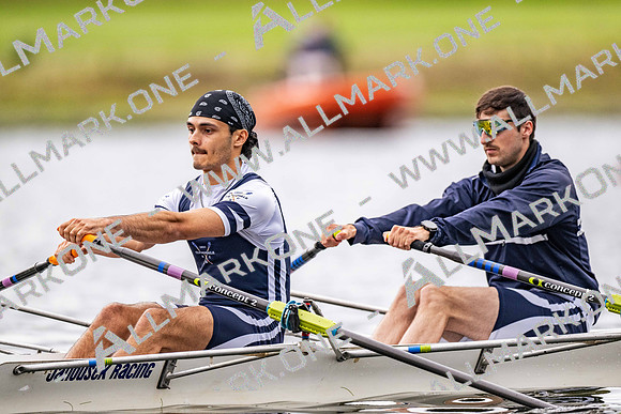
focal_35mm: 600
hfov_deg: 3.4
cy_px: 207
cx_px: 310
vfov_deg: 2.3
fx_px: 10352
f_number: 4
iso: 1250
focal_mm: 600
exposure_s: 1/2500
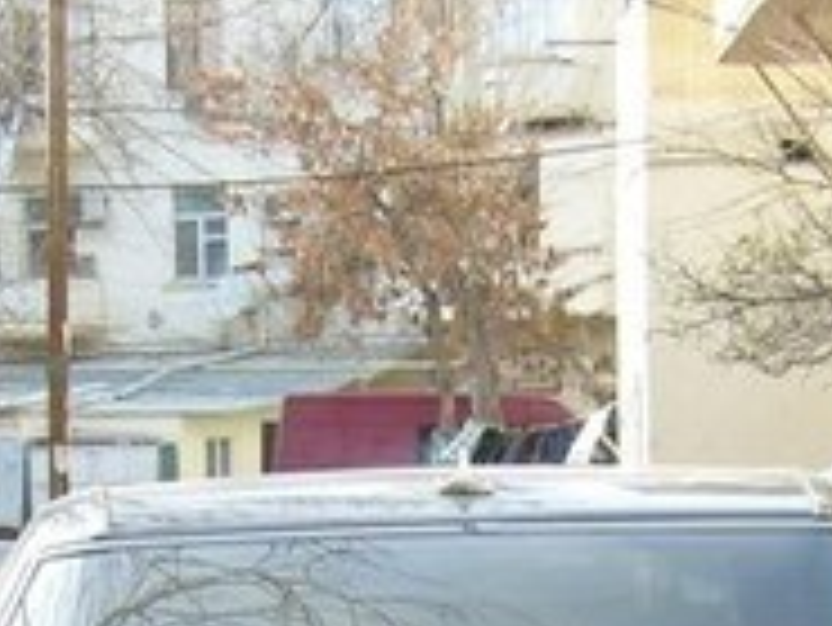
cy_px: 1110
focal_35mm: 125
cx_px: 279
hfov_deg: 15.7
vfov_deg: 11.1
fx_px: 3006
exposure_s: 1/250
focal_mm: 5.8
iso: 80
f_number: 2.8
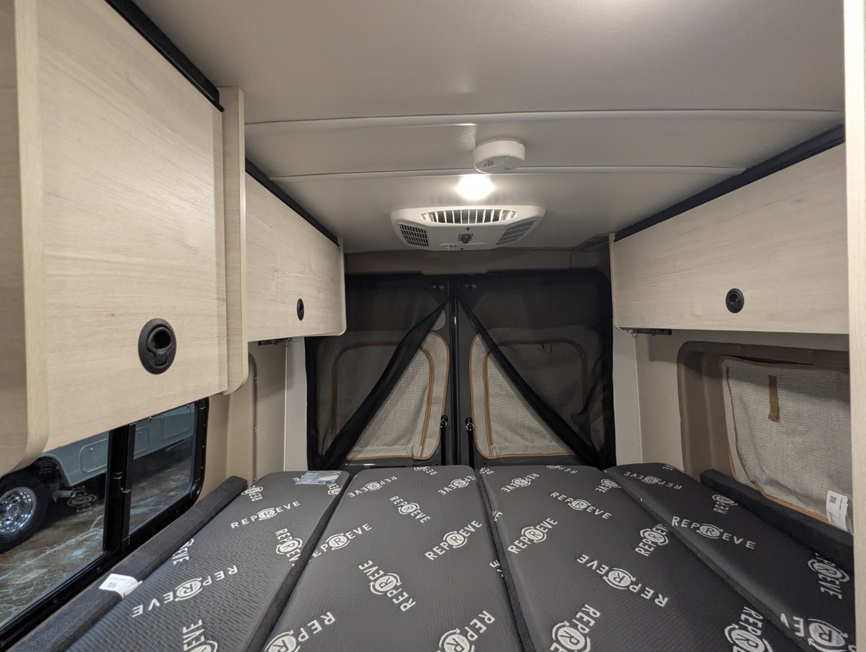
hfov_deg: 94.4
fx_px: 401
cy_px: 326
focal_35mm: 16
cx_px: 433
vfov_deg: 78.2
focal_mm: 2.35
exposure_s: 1/58.1
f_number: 2.2
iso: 412
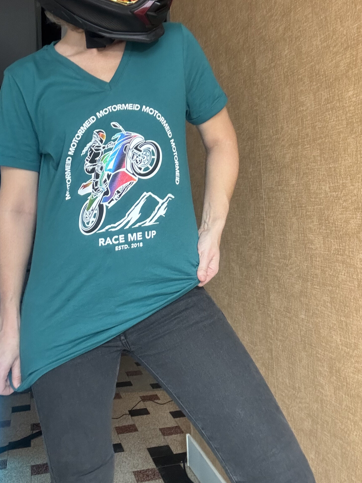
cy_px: 178
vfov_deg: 46.3
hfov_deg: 35.9
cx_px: 167
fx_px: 558
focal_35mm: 40
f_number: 1.9
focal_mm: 2.69
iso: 250
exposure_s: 1/50
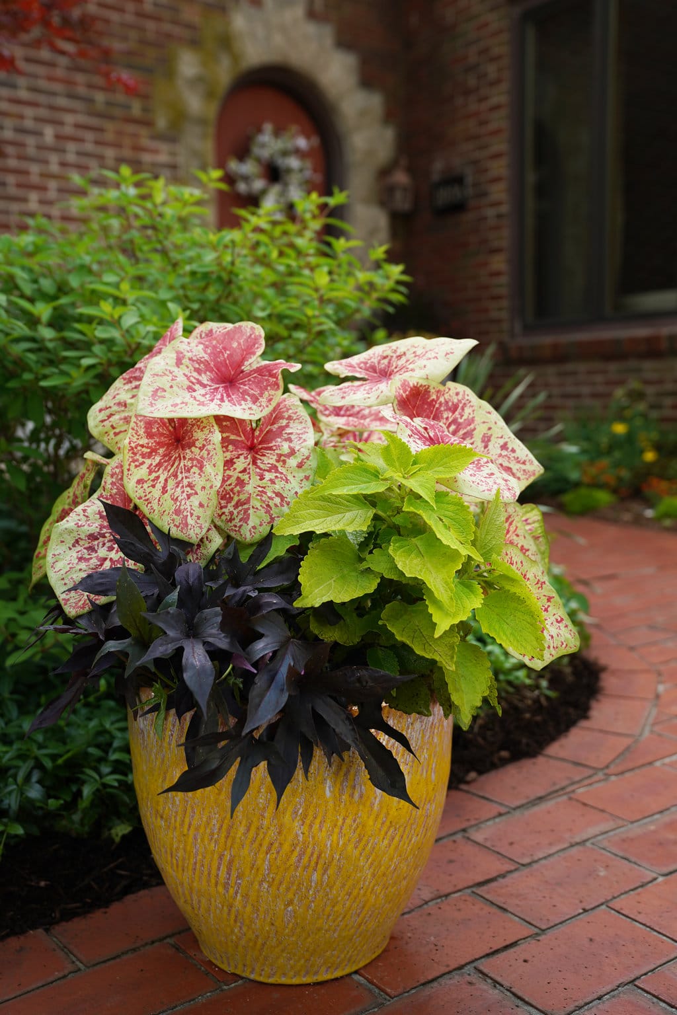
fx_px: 1100
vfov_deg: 49.6
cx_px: 338
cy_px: 508
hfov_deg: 34.2
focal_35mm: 39
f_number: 3.5
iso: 160
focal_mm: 39
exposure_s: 1/320
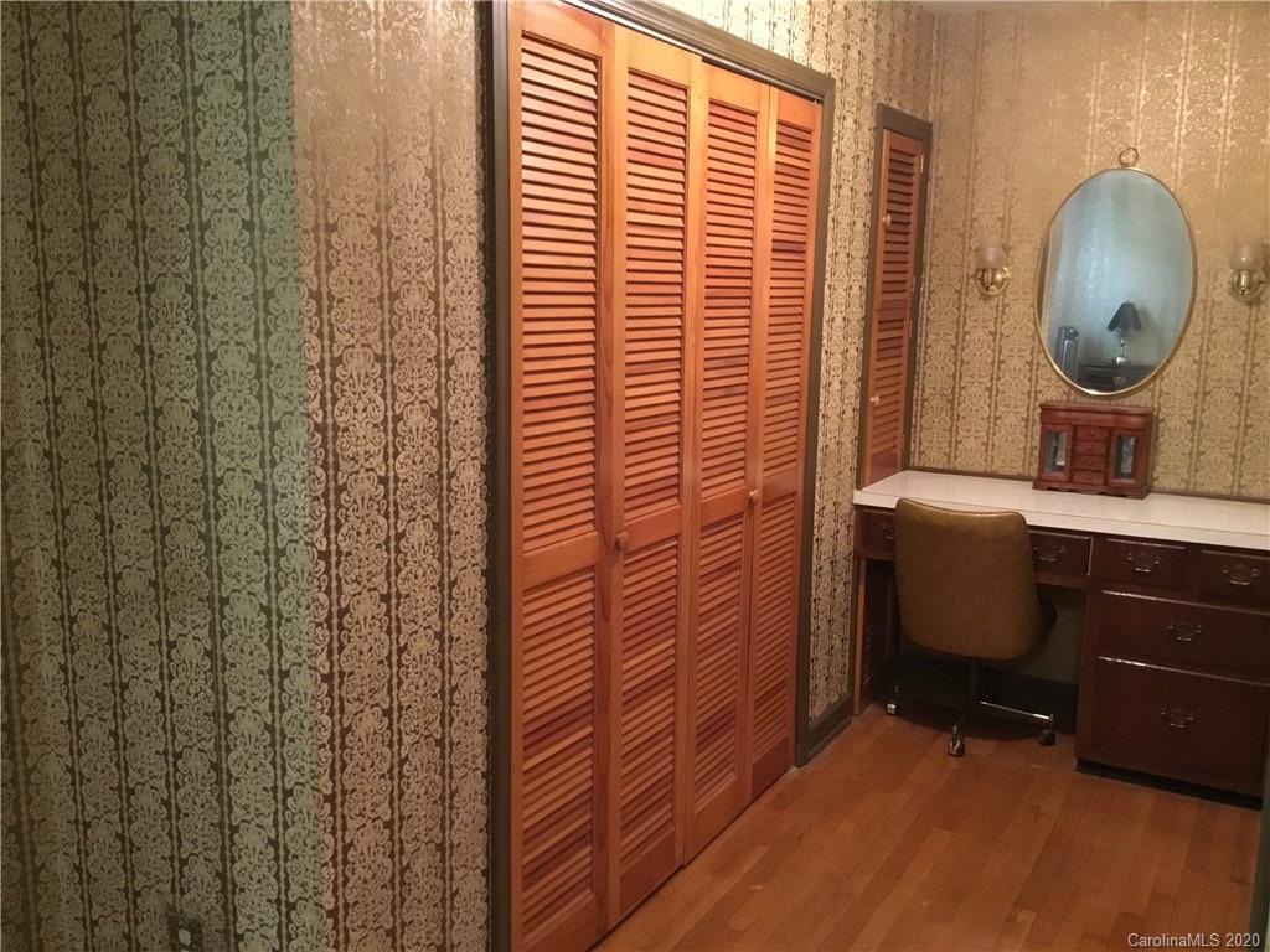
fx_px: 1137
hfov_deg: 58.4
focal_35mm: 31
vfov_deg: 45.4
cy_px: 476
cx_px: 635
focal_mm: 3.3
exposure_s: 1/15
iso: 500
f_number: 2.4
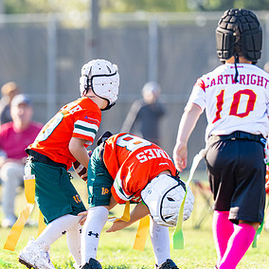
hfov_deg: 3.7
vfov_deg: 3.7
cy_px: 119
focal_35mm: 476
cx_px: 70
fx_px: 4185
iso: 250
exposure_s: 1/1600
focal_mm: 173
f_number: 2.8
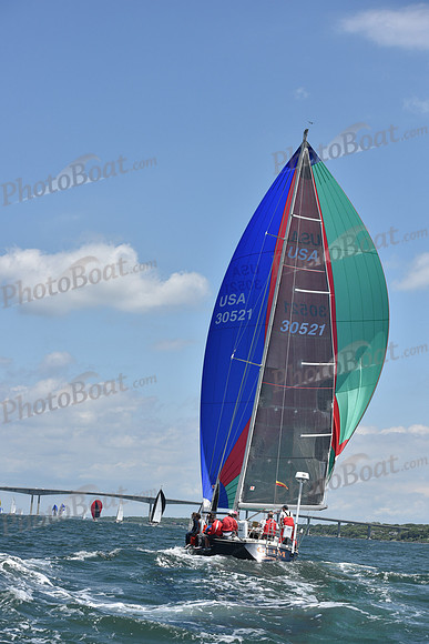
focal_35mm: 70
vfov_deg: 28.8
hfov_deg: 19.5
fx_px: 1250
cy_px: 322
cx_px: 214
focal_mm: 70
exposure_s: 1/1250
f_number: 8
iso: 250
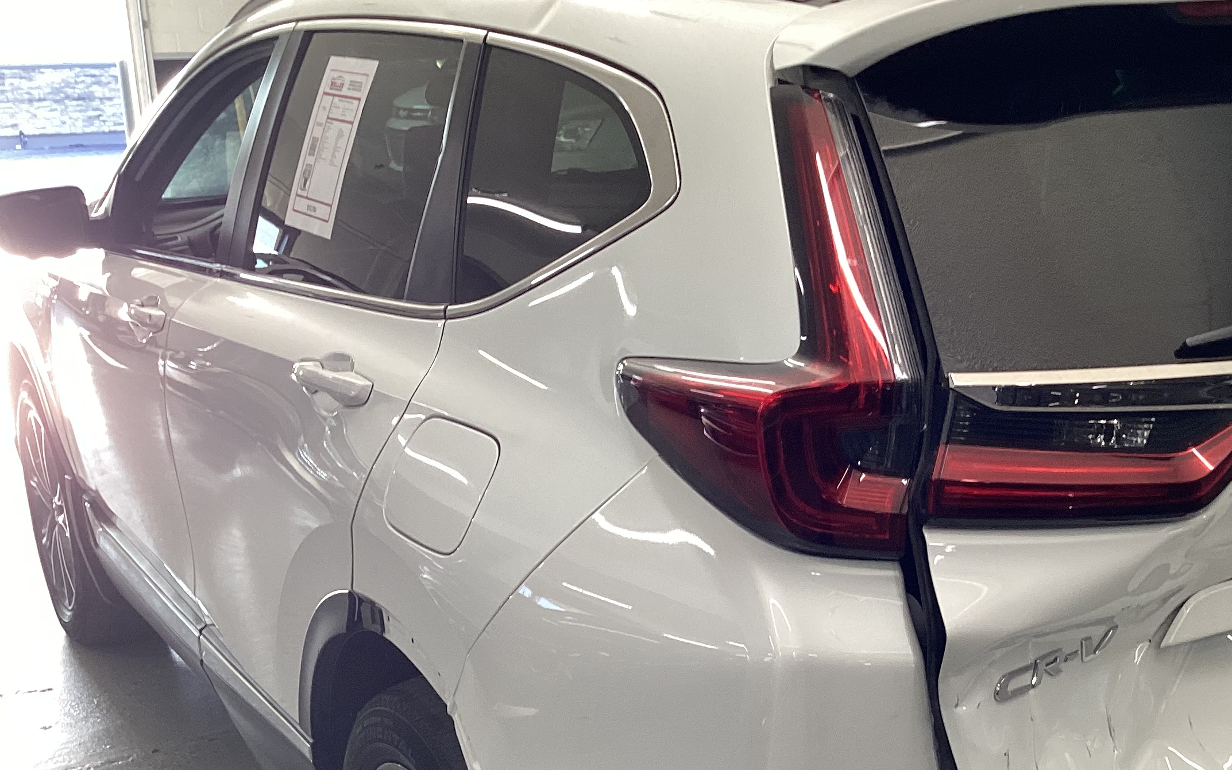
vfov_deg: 25.6
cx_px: 875
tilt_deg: -17.6
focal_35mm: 50
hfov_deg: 39.5
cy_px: 552
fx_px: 1679
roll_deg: -0.1
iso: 80
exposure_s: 1/60
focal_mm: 3.3
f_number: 2.4
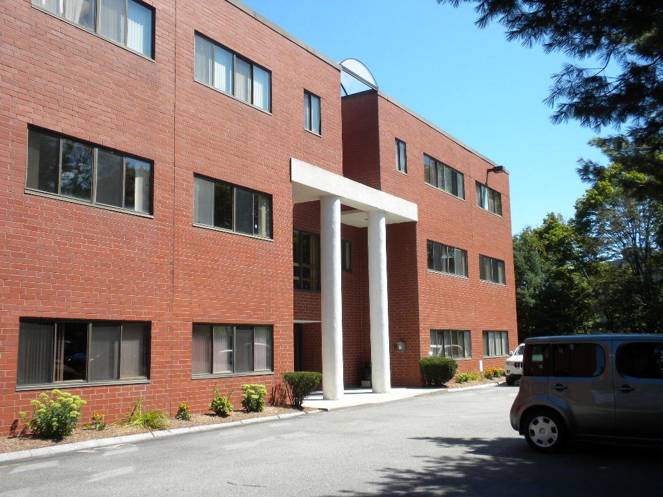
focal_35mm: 37
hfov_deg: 50.1
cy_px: 248
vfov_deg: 38.7
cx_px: 332
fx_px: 709
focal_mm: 6.6
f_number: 10
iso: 64
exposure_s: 1/73.7
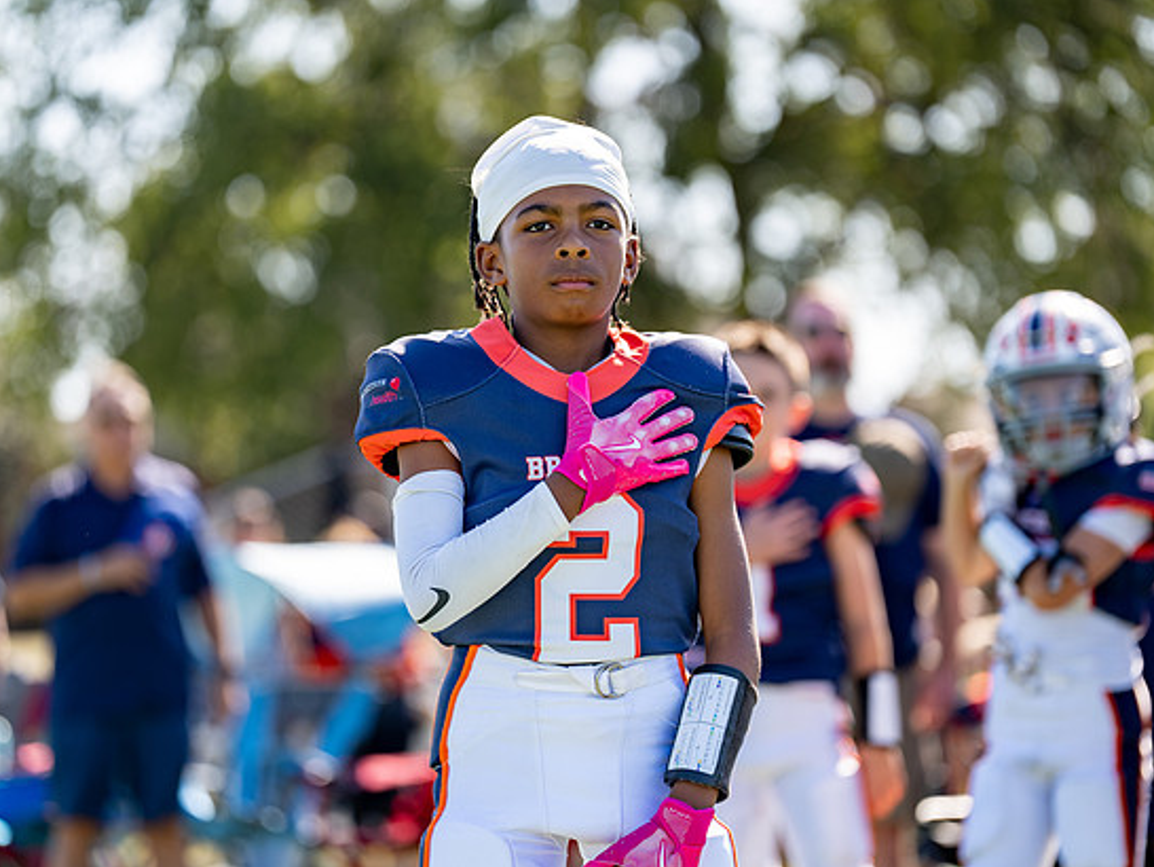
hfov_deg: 12.2
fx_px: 5403
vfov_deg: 9.2
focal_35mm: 162
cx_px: 555
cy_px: 430
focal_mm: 147
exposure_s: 1/800
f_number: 2.8
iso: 100
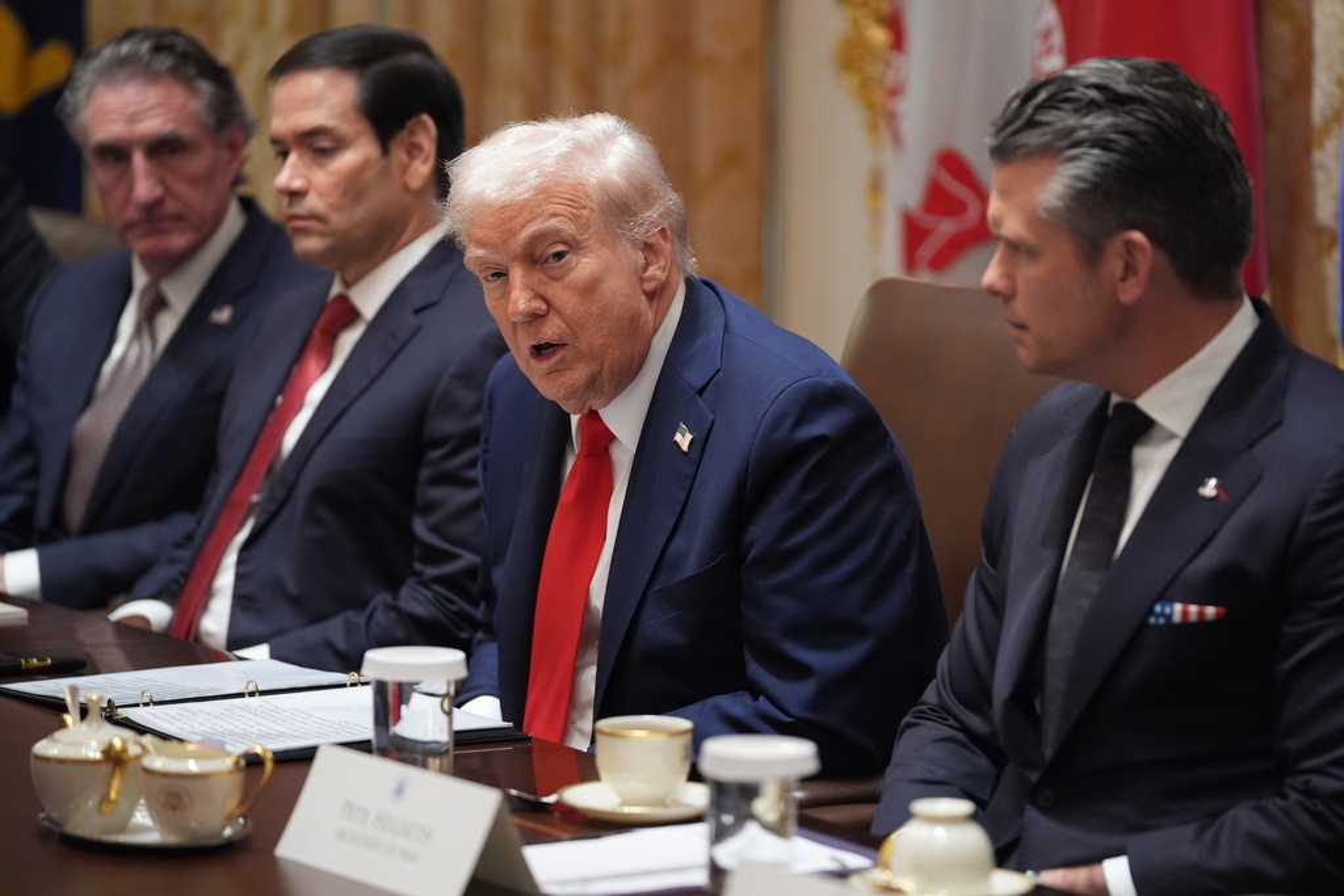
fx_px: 5526
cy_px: 448
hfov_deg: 13.9
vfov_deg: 9.3
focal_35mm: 148
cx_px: 672
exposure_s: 1/200
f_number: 2.8
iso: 3200
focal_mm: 148
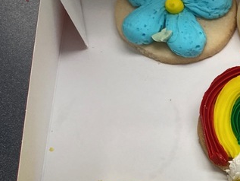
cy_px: 201
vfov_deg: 17.0
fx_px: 583
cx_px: 359
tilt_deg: -70.1
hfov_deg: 20.1
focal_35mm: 84
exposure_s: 1/120
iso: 100
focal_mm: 4.25
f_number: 1.8
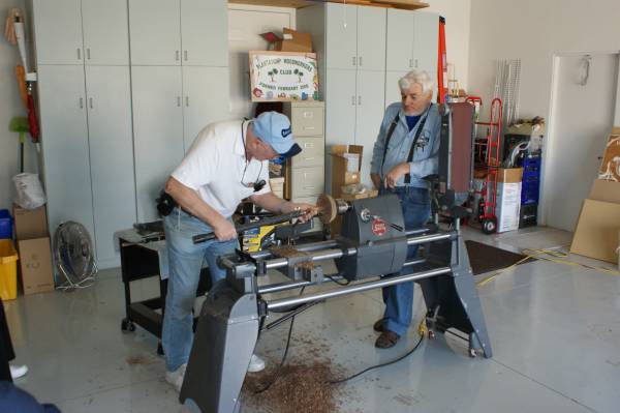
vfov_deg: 39.9
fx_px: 568
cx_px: 310
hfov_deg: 57.3
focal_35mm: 33
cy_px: 206
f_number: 5.6
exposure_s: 1/60
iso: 400
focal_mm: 22
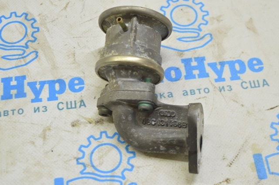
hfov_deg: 31.9
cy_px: 92
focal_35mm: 63
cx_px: 140
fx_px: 488
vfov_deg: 21.5
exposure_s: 1/20
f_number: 5.6
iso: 400
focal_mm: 42
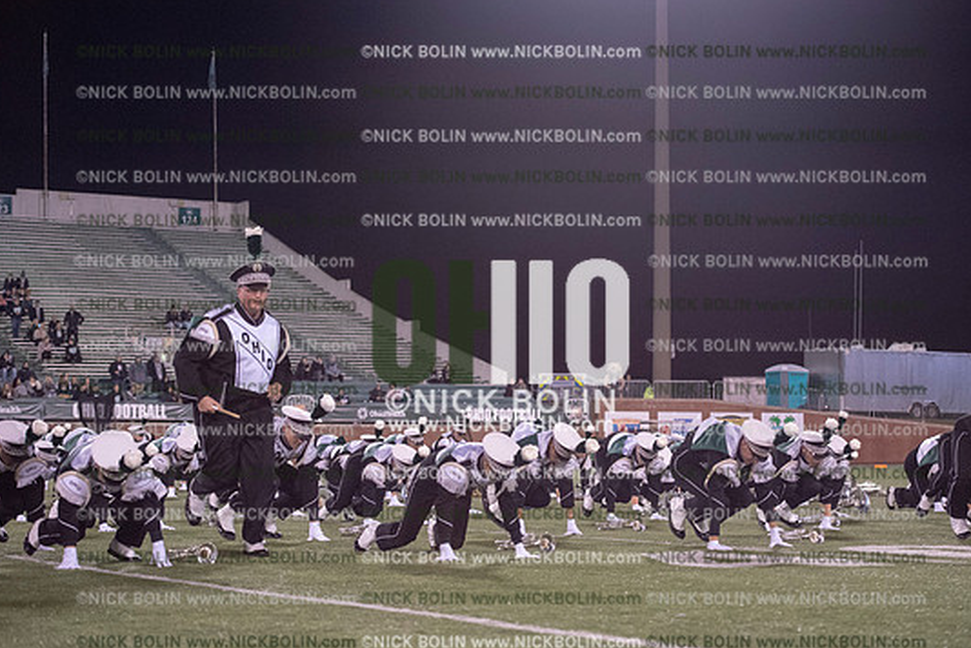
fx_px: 2050
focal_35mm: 76
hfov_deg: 26.6
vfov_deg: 17.9
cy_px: 347
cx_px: 500
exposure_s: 1/1250
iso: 5000
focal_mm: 70
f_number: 3.2
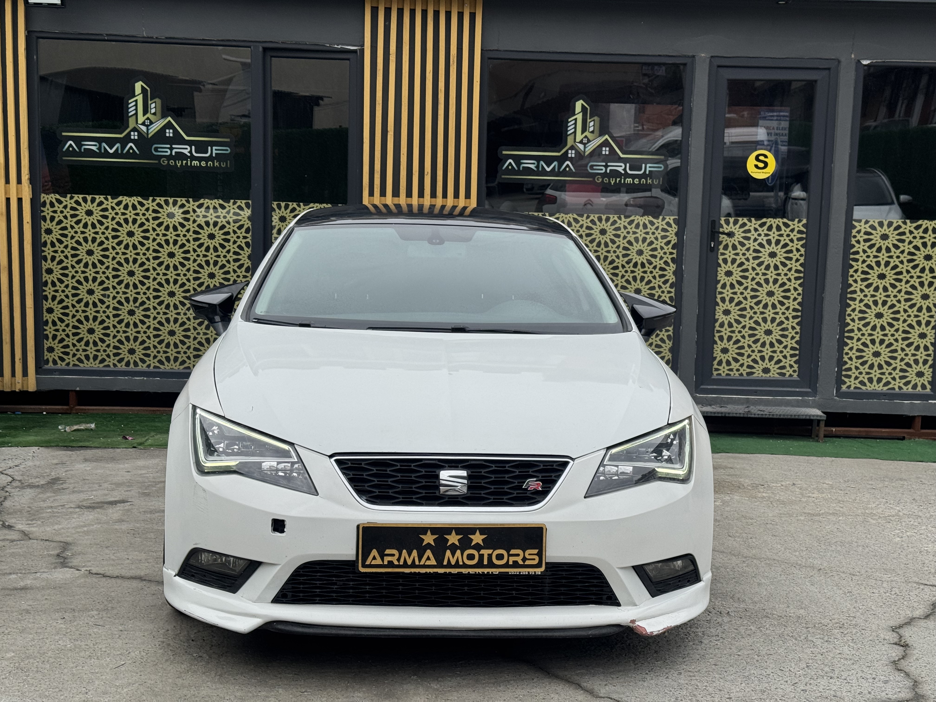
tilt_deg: -7.8
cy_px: 351
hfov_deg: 39.7
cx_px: 468
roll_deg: -1.9
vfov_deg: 30.3
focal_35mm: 48
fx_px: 1298
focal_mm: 6.76
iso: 64
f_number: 1.78
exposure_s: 1/3817
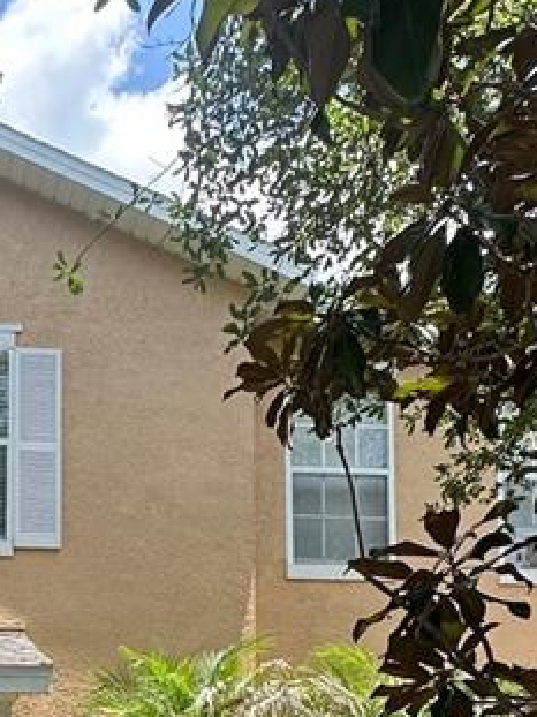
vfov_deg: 29.8
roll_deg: -2.2
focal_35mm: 54
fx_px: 1118
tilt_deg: +3.0
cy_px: 888
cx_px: -108
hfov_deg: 24.5
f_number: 2.2
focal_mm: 2.22
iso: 40
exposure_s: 1/572
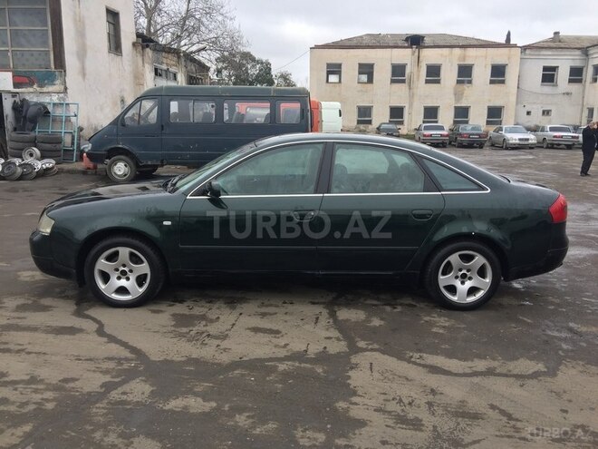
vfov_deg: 48.2
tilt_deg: -9.4
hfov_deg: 61.7
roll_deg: -1.3
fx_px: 501
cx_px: 299
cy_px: 224
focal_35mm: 29
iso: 32
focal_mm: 4.15
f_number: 2.2
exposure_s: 1/209
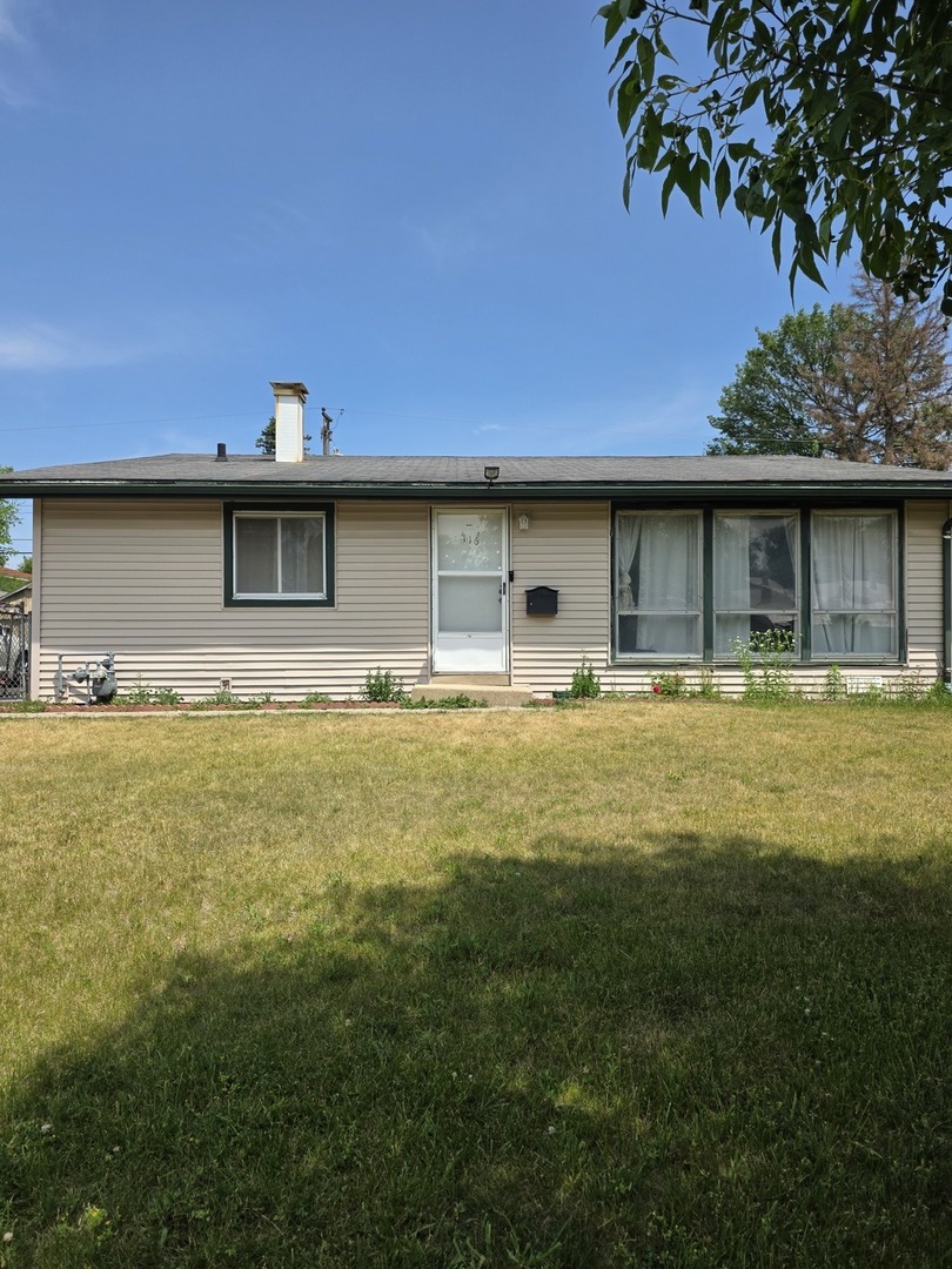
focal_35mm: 23
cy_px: 634
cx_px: 476
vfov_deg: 73.9
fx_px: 843
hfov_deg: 58.9
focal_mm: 6.25
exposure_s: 1/5447
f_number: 1.7
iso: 80
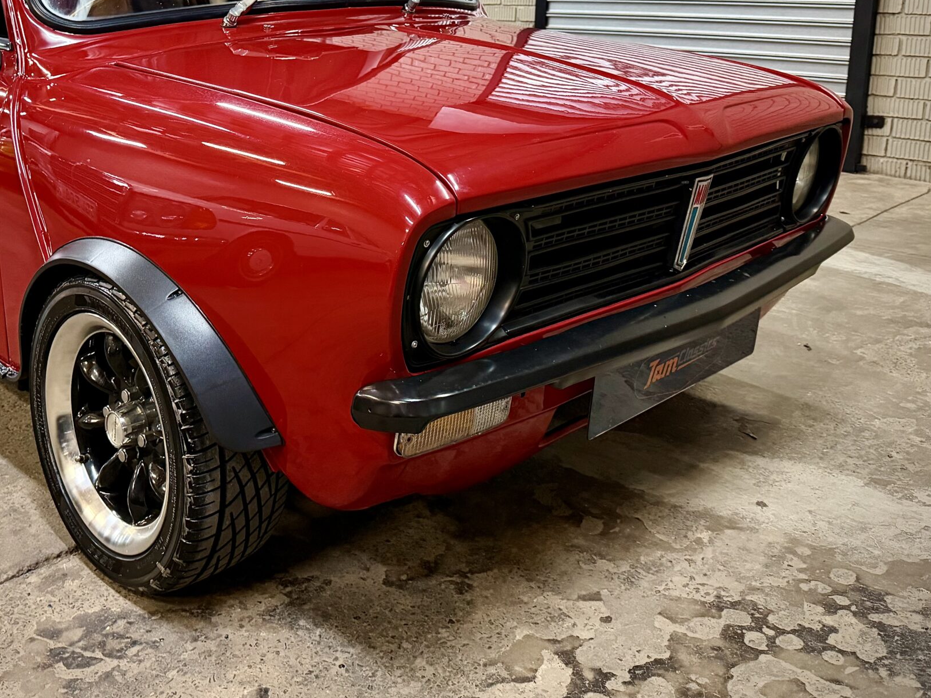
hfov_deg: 48.4
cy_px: 194
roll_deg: +0.6
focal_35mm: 38
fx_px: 1022
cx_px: 339
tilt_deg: -12.9
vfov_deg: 37.0
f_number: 1.78
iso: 500
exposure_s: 1/50
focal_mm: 6.76
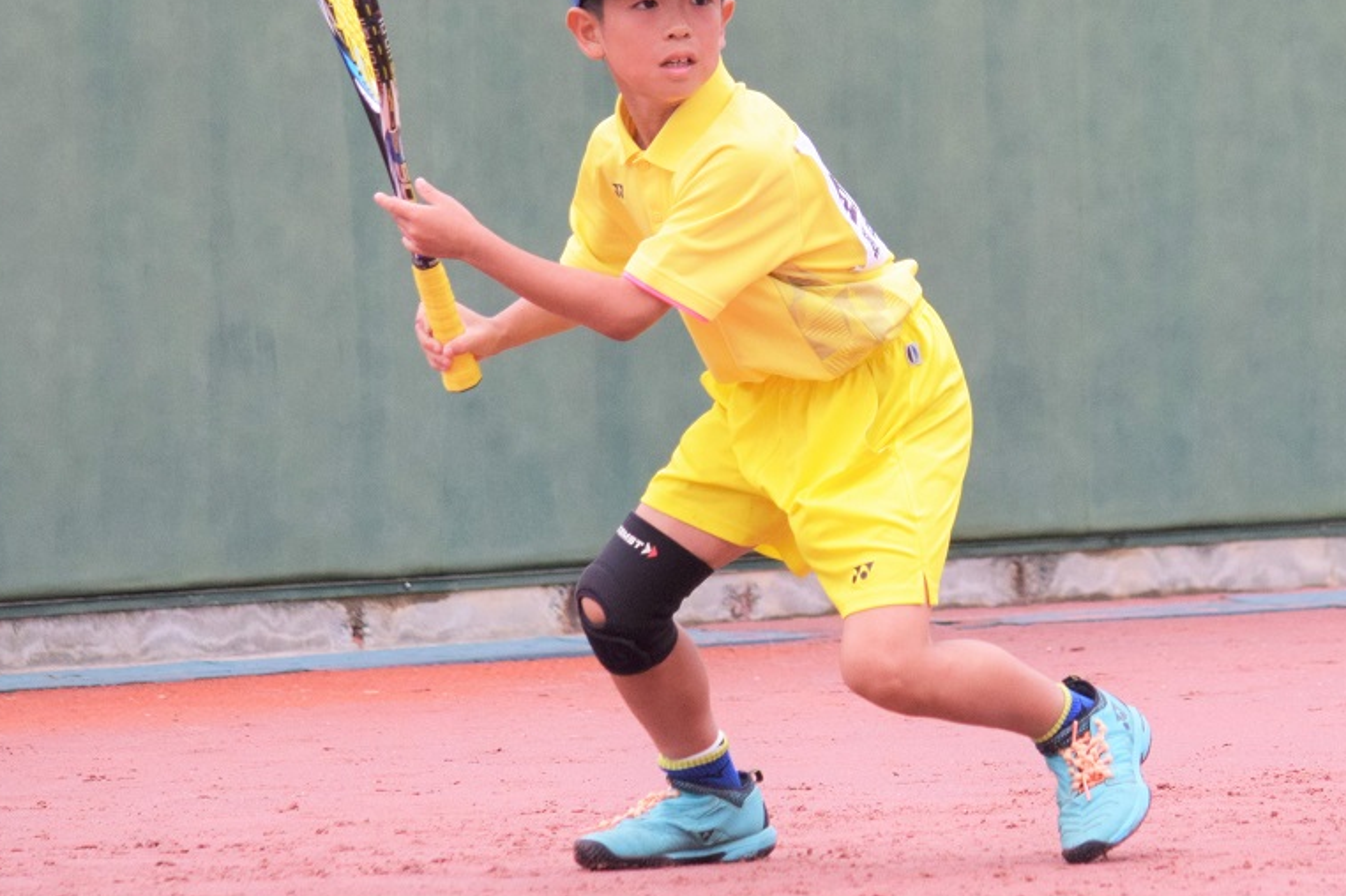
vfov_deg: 5.4
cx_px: 715
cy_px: 334
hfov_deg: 8.0
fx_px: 9565
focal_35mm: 256
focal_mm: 130
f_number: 4.8
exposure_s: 1/1600
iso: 1000
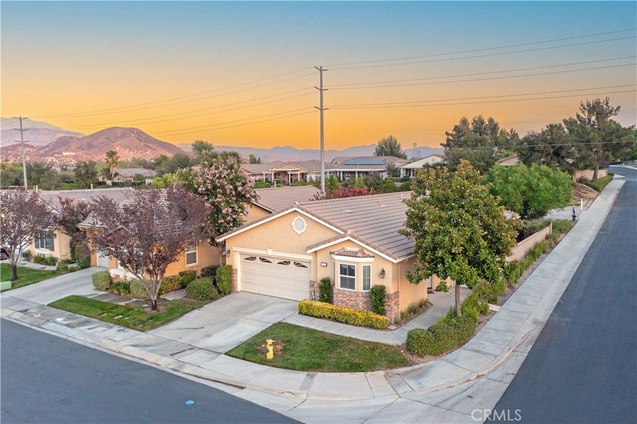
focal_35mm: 28
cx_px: 318
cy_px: 212
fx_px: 495
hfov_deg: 65.5
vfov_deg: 46.4
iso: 400
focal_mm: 10.26
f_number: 4
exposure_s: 1/100
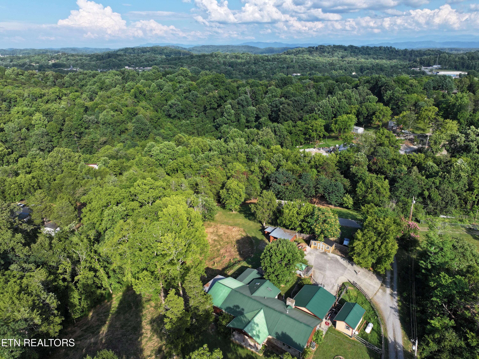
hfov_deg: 71.6
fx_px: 332
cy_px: 180
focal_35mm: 24
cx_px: 240
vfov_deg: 56.8
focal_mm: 12.29
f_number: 2.8
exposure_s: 1/1250
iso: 110
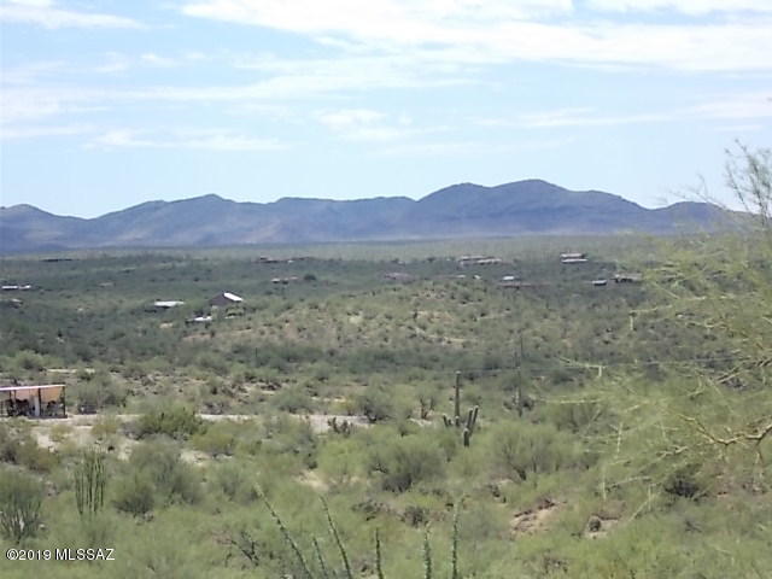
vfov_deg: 14.9
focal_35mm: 99
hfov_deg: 19.8
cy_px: 290
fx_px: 2208
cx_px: 386
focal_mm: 17.6
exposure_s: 1/320
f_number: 5.5
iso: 80
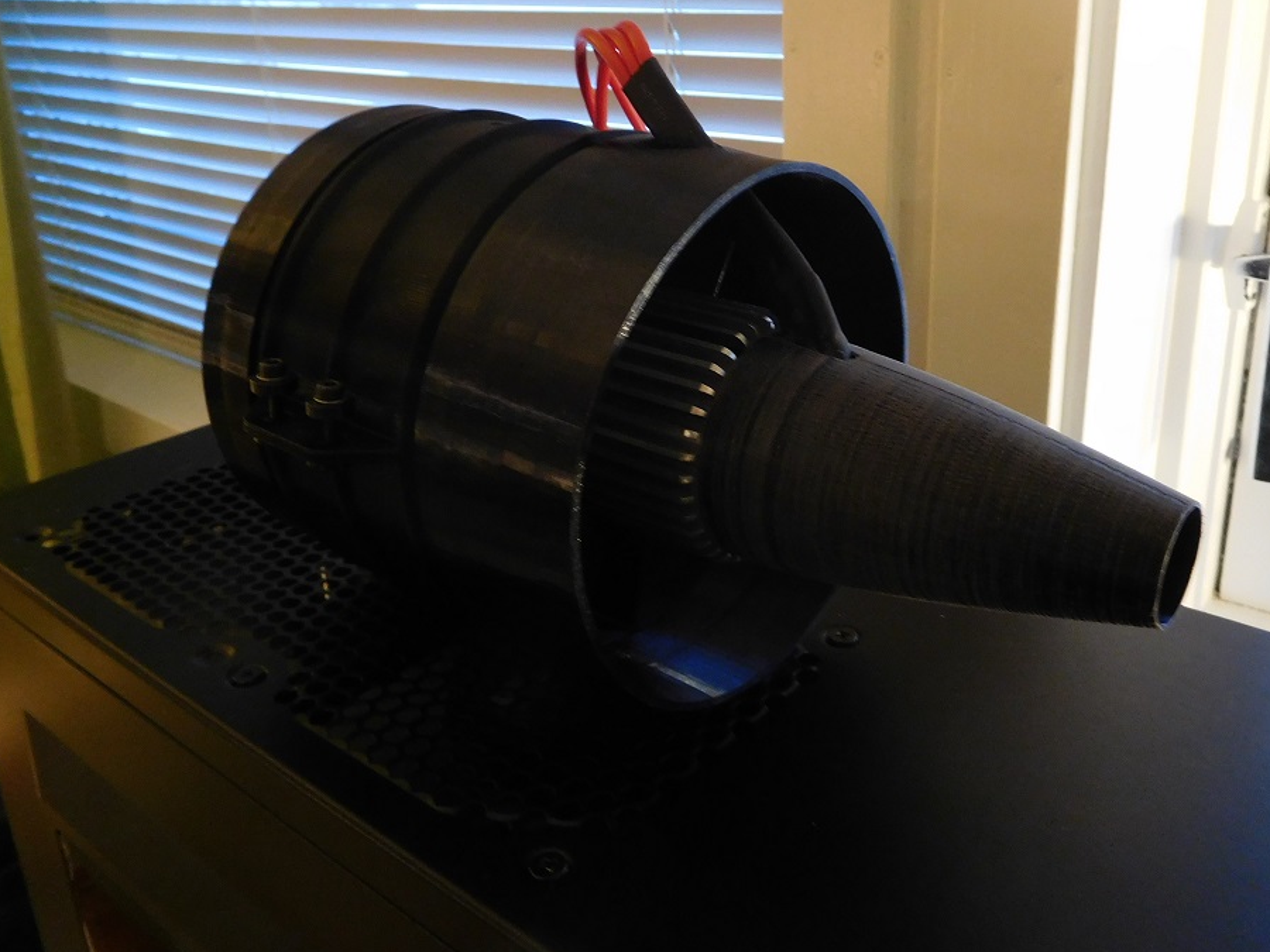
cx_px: 667
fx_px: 1174
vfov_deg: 43.9
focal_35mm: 32
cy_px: 371
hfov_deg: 56.8
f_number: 3.4
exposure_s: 1/13
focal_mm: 4.5
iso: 400
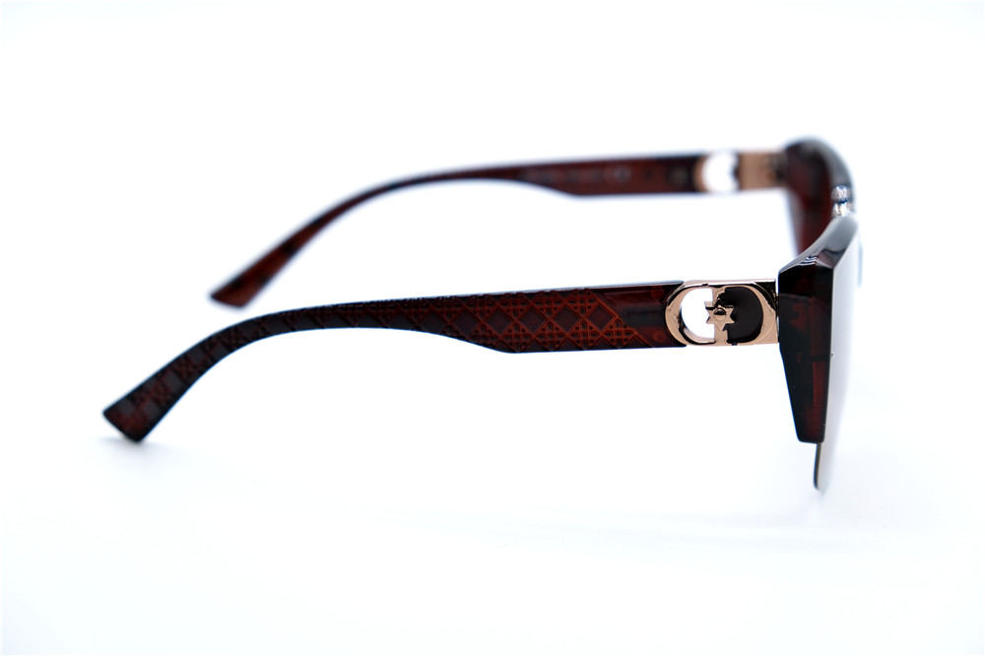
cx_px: 492
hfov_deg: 25.7
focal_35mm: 79
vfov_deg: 17.3
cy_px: 328
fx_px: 2161
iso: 160
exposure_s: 1/160
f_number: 5
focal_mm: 52.7
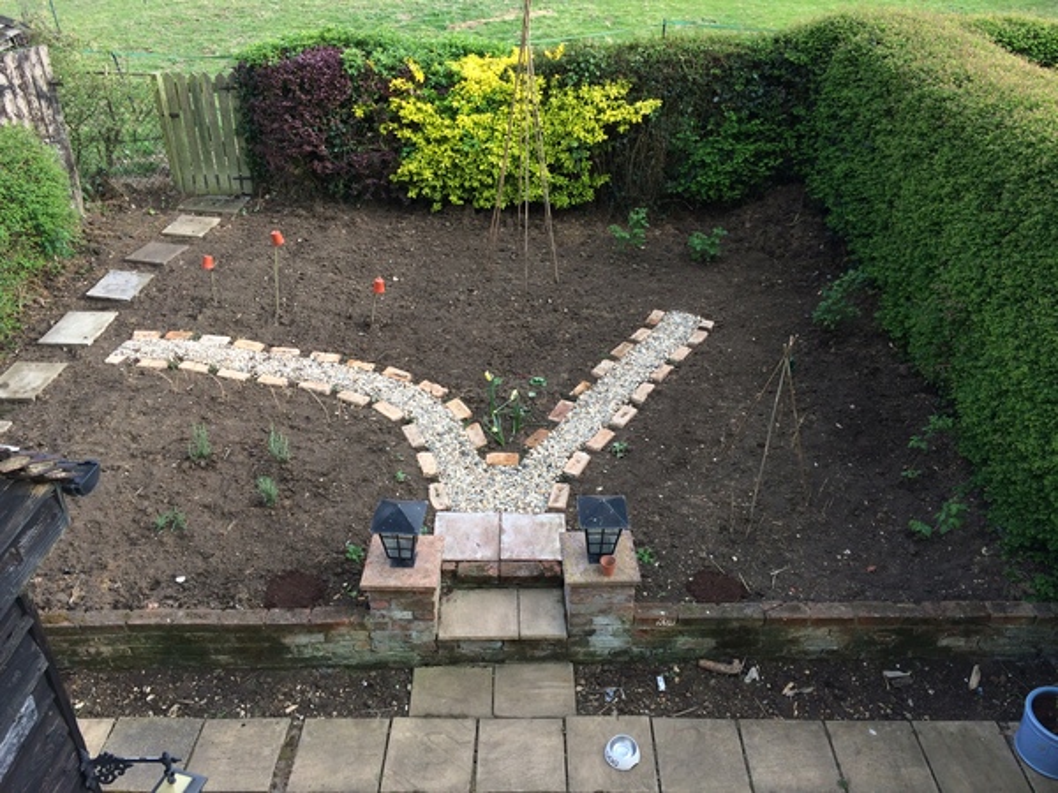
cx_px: 529
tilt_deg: -31.0
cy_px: 396
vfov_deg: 48.2
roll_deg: -0.1
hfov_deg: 61.7
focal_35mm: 29
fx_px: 886
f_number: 2.2
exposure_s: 1/366
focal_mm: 4.15
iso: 32
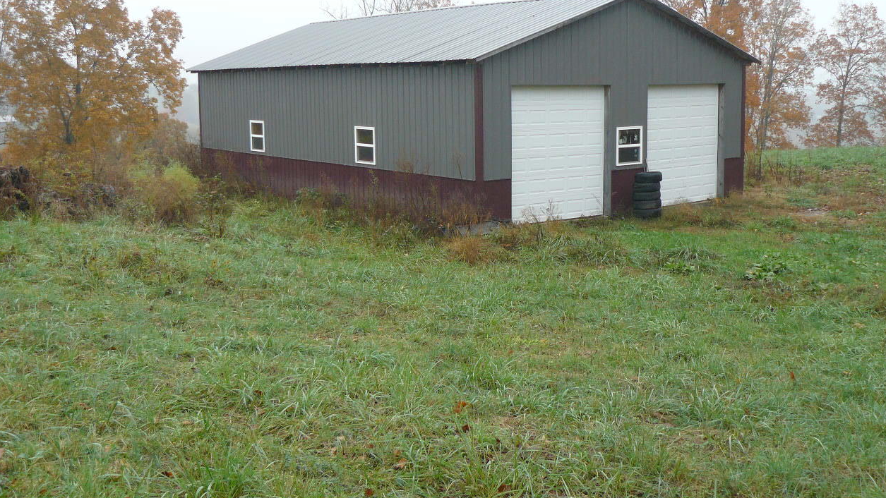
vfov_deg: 29.6
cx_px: 443
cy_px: 204
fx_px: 940
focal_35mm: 40
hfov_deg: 50.5
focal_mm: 6
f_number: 2.8
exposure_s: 1/200
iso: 100
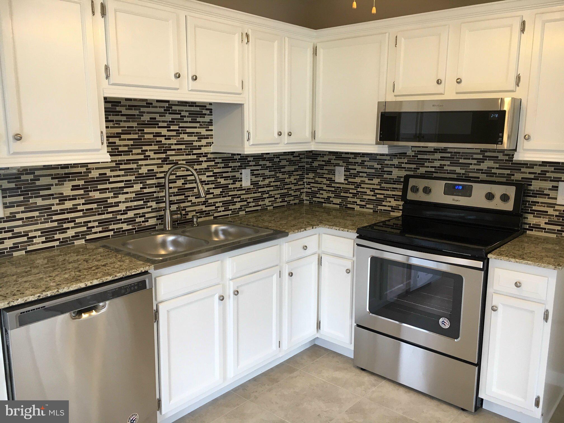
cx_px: 282
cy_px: 212
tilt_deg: -10.6
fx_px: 472
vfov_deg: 48.2
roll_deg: -0.8
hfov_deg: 61.7
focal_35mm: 29
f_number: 2.2
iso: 32
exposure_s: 1/30
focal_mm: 4.15
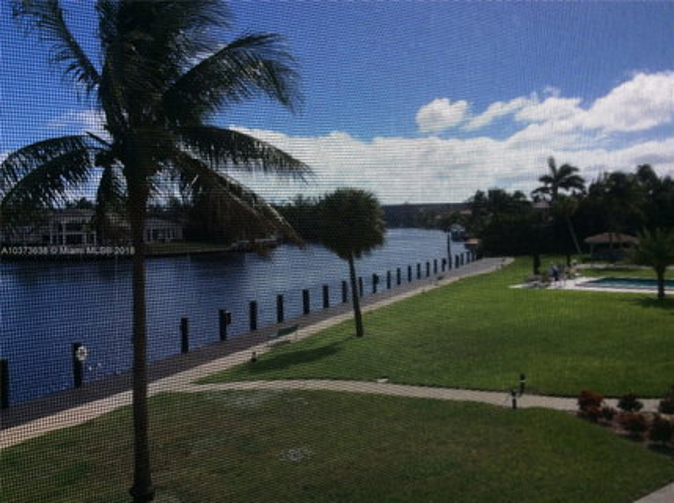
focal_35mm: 32
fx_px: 622
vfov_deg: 44.0
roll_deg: +2.8
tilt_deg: -4.8
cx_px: 337
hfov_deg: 56.9
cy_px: 252
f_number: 2.4
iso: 32
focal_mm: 3.3
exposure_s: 1/2119
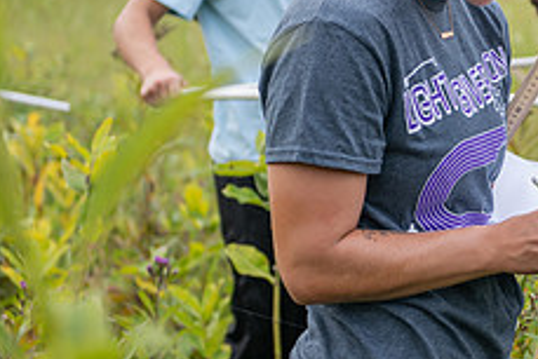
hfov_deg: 14.3
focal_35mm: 142
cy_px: 158
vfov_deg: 9.7
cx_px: 470
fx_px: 2123
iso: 100
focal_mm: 56
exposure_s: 1/320
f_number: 3.2
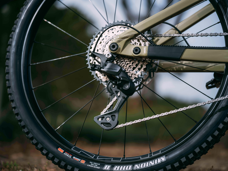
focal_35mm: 70
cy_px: 86
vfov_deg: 21.0
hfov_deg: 27.8
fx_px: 461
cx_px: 114
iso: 64
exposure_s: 1/350
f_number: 2.5
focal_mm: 90
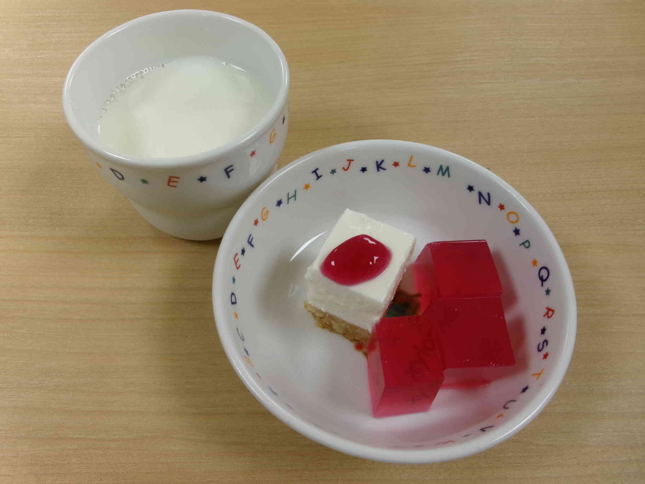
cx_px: 322
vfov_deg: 49.7
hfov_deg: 63.4
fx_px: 522
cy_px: 242
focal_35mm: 28
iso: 100
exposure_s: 1/80
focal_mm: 5.1
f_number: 3.9
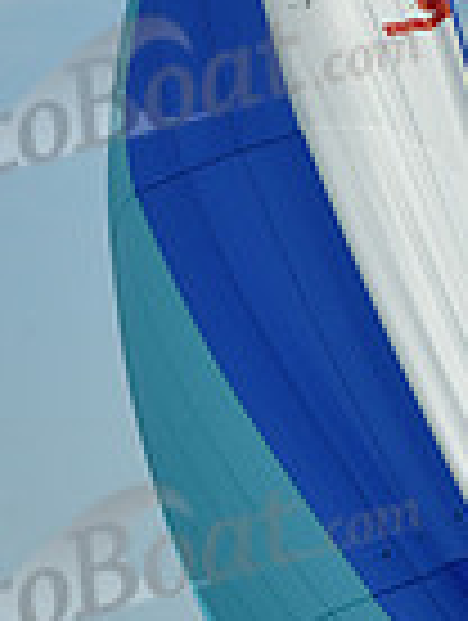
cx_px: 655
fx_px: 7099
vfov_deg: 5.0
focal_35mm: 395
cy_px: 284
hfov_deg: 3.8
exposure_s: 1/1000
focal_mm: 98
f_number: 11
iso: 320
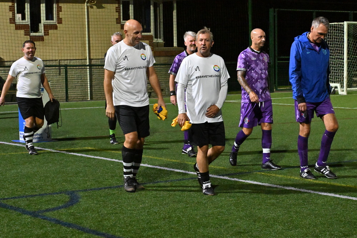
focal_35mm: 90
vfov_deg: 15.2
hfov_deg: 22.6
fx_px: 892
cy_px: 119
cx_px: 178
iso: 8000
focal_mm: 60
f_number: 5.6
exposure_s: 1/400
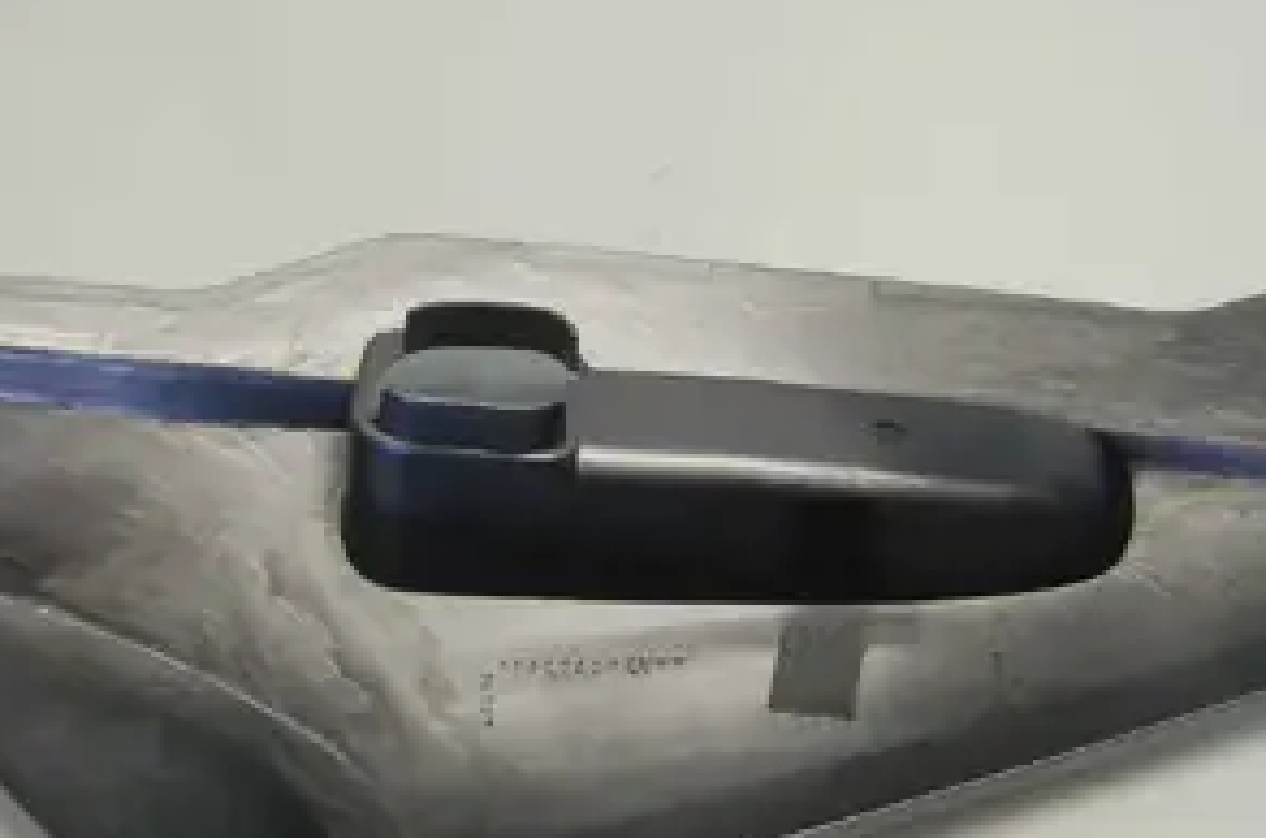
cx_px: 650
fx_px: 2243
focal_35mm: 64
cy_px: 488
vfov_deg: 21.1
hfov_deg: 31.5
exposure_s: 1/60
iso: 400
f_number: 4.5
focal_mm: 23
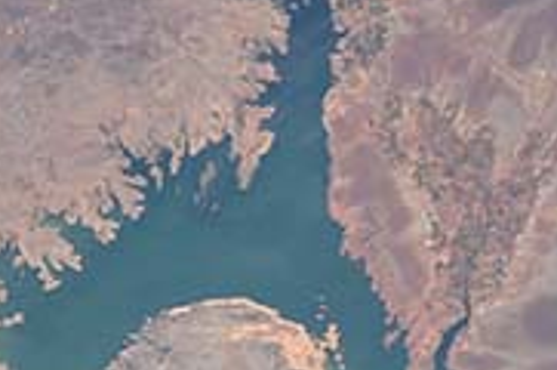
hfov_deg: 3.1
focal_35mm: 665
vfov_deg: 2.1
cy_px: 331
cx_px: 532
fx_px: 10271
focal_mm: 185
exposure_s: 1/250
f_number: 16
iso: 160
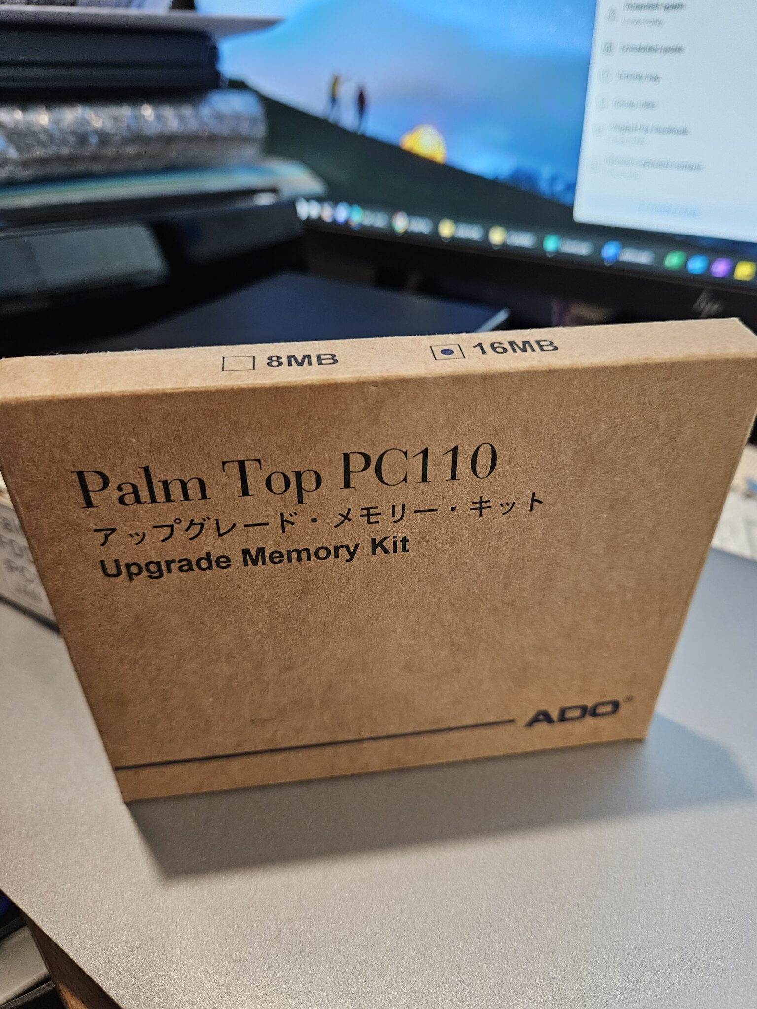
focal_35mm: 23
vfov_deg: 73.9
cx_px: 378
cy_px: 504
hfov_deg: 58.9
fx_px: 671
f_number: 1.8
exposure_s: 1/100
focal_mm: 5.4
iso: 500
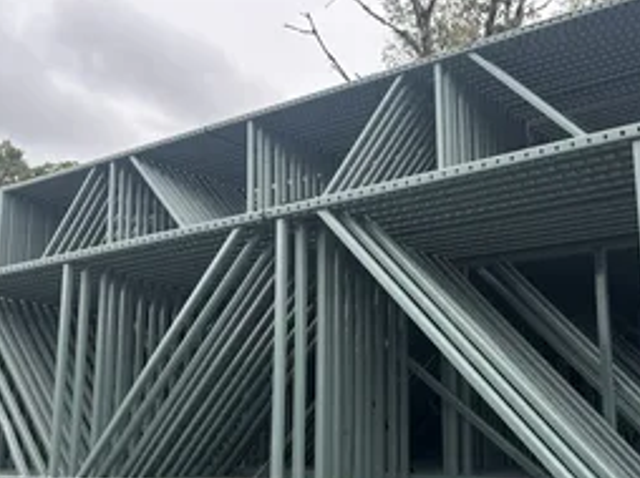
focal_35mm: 41
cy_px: 269
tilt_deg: +11.8
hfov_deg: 45.5
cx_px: 396
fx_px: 757
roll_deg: -0.8
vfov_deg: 35.0
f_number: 1.6
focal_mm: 5.96
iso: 50
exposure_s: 1/591
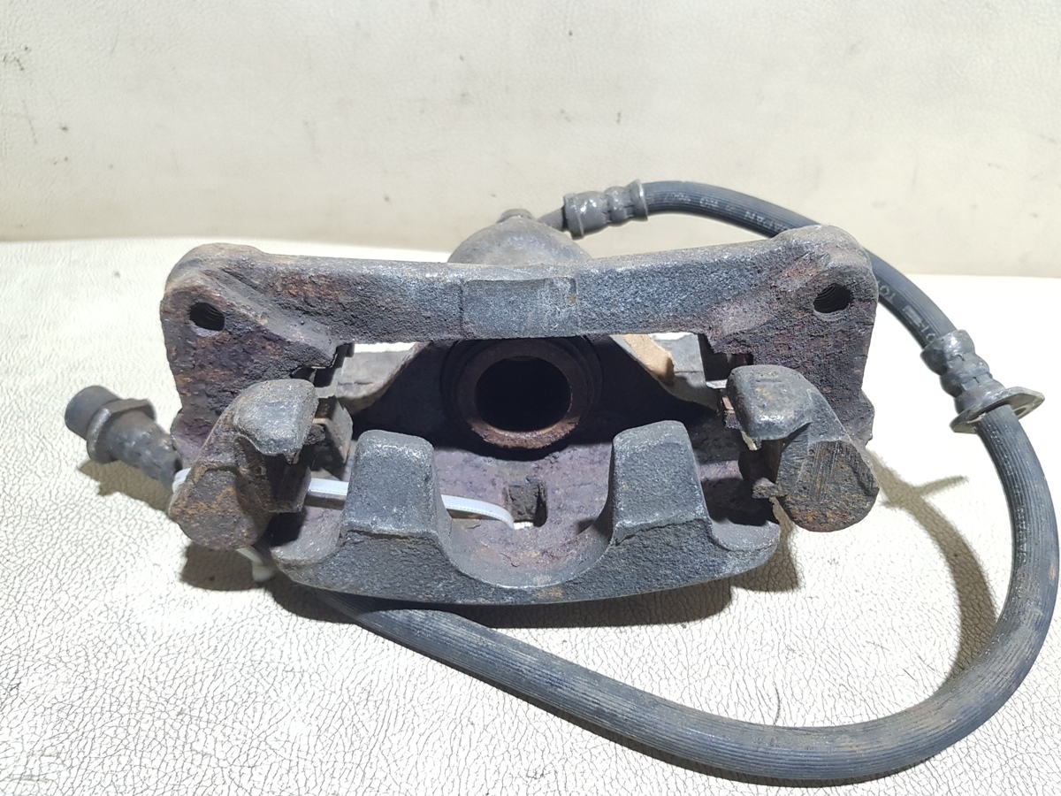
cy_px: 398
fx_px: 797
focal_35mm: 26
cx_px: 530
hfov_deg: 67.3
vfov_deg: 53.1
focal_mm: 4.2
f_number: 1.7
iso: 200
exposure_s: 1/50
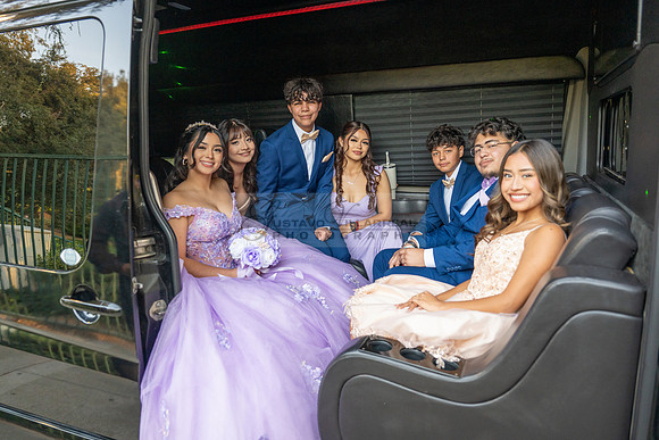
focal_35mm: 24
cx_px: 330
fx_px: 439
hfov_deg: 73.7
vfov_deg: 53.2
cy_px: 220
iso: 1000
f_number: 2.8
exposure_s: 1/250
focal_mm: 24
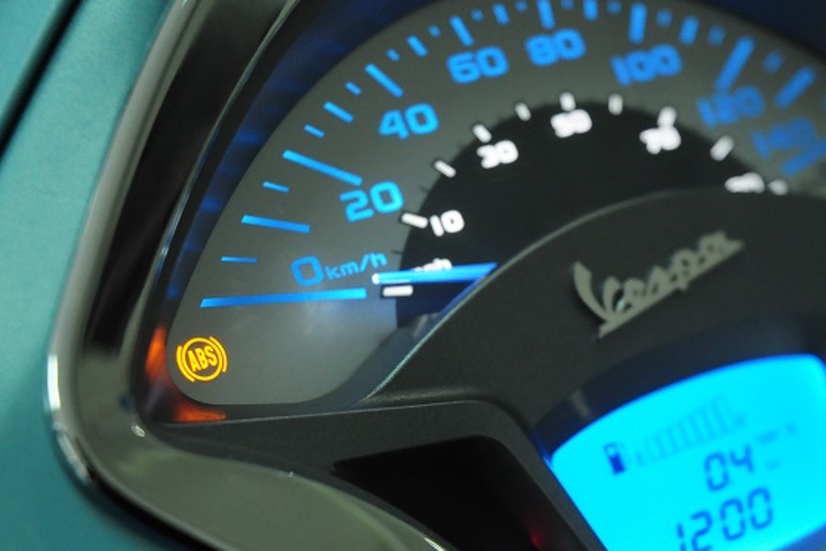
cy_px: 315
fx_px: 3235
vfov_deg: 9.7
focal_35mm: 141
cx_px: 552
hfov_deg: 14.5
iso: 1600
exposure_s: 1/60
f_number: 4.5
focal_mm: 70
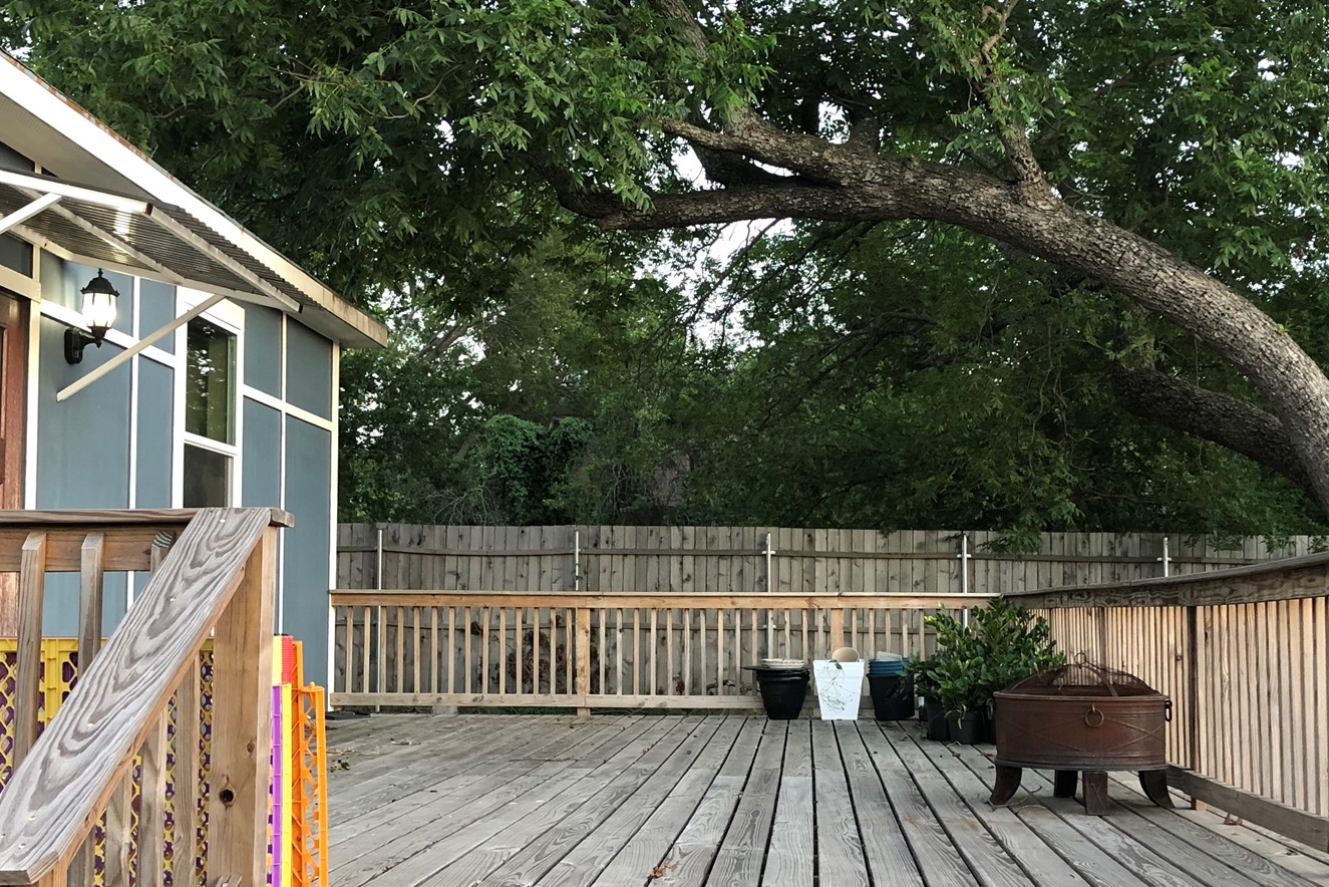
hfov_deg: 43.5
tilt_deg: +0.7
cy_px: 545
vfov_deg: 29.8
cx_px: 772
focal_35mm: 45
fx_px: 1662
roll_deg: +0.0
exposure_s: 1/17
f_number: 1.8
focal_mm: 3.99
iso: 40
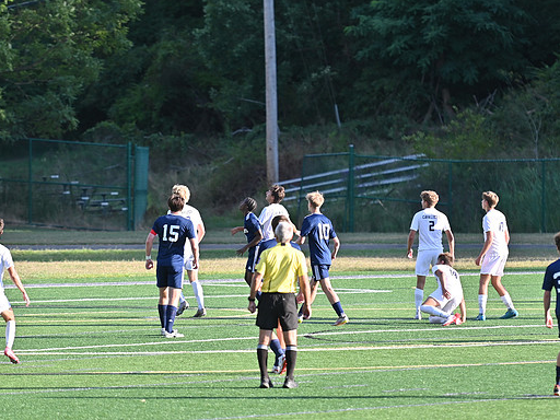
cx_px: 244
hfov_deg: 6.7
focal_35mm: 294
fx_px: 4756
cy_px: 209
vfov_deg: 5.1
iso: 200
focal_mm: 180
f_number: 2.8
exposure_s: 1/1250
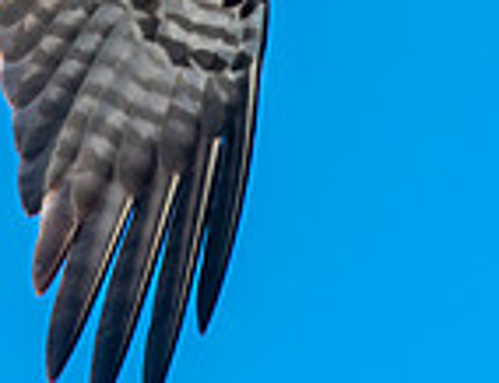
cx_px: 0
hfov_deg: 0.8
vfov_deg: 0.6
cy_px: -293
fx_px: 34077
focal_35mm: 2344
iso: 500
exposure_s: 1/2000
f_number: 8
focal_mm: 420
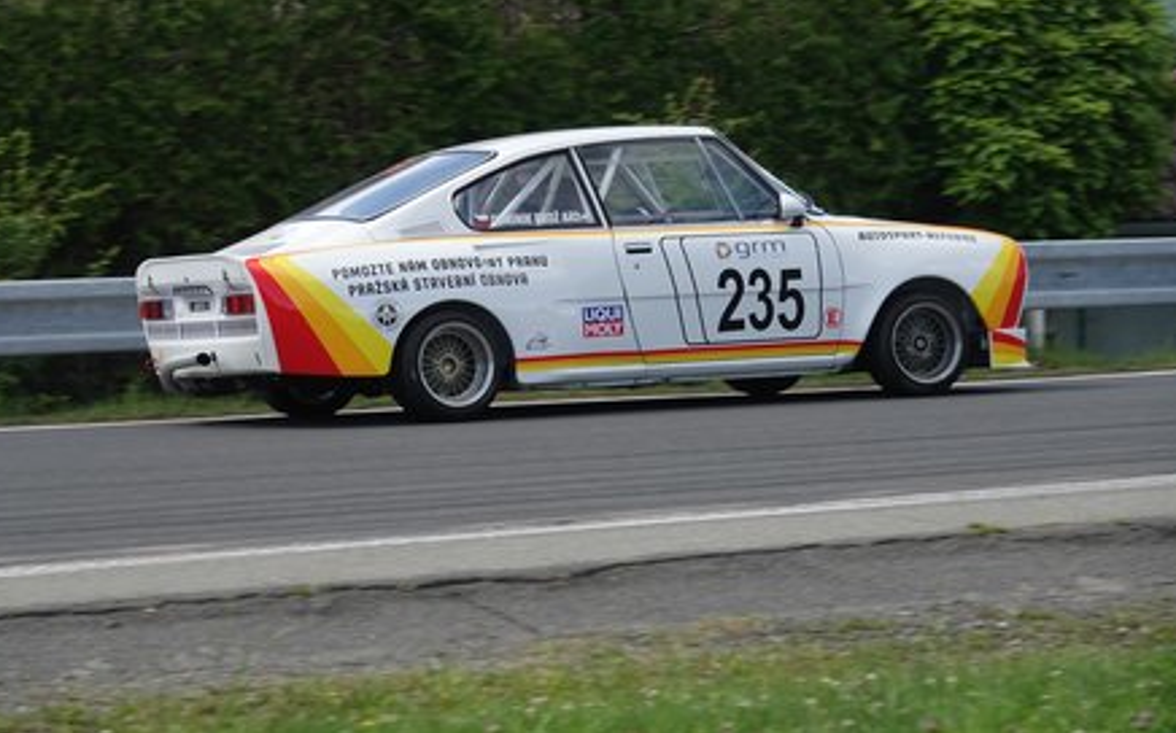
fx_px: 5189
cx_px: 572
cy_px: 334
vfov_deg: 8.1
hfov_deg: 12.9
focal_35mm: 162
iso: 160
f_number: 4
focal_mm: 56.39
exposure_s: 1/800
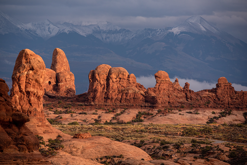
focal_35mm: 320
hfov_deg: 6.4
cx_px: 124
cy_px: 82
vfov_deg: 4.3
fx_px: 2196
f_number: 7.1
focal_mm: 320
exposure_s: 1/800
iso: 800
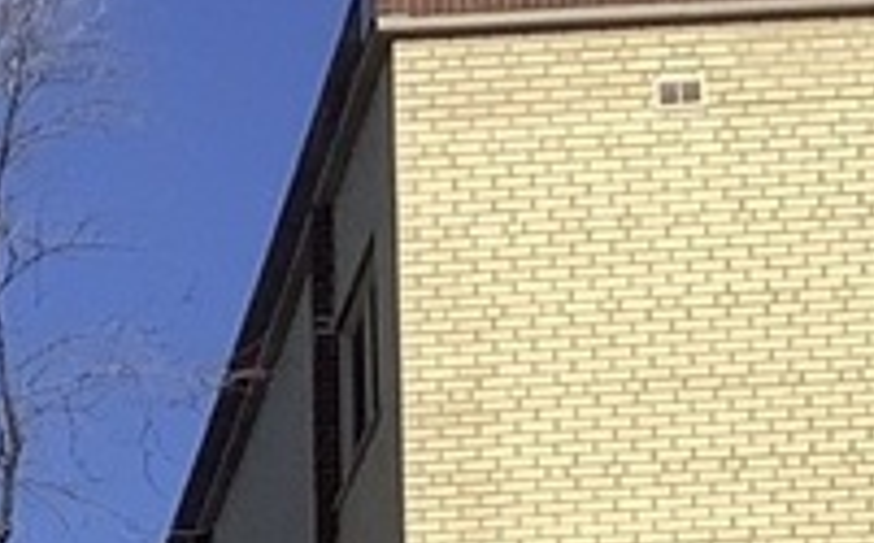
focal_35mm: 236
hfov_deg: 8.4
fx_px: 5614
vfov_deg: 5.1
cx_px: -965
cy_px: 1942
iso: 25
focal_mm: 3.3
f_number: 2.4
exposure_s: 1/1988
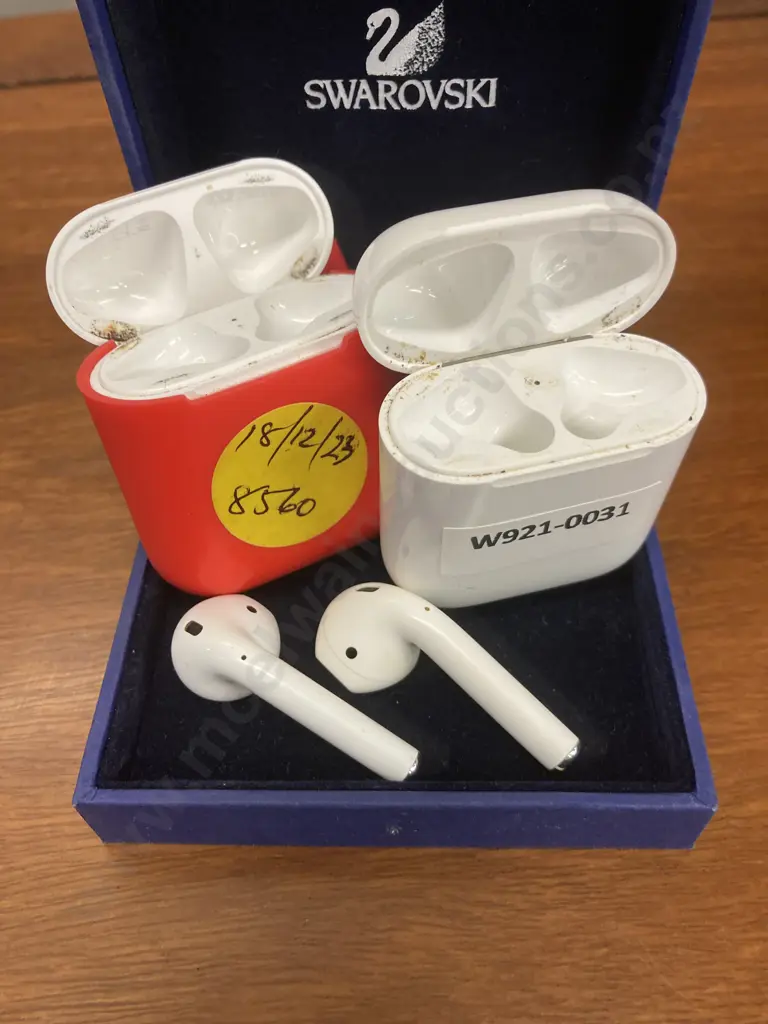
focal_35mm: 28
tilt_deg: -48.7
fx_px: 828
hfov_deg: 49.7
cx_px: 384
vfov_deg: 63.4
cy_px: 512
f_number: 1.8
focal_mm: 3.99
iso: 100
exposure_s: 1/50
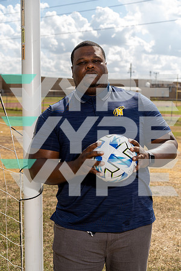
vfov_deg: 36.2
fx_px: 415
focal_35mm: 55
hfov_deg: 24.6
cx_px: 90
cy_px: 136
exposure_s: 1/250
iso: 50
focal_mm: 55
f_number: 5.6
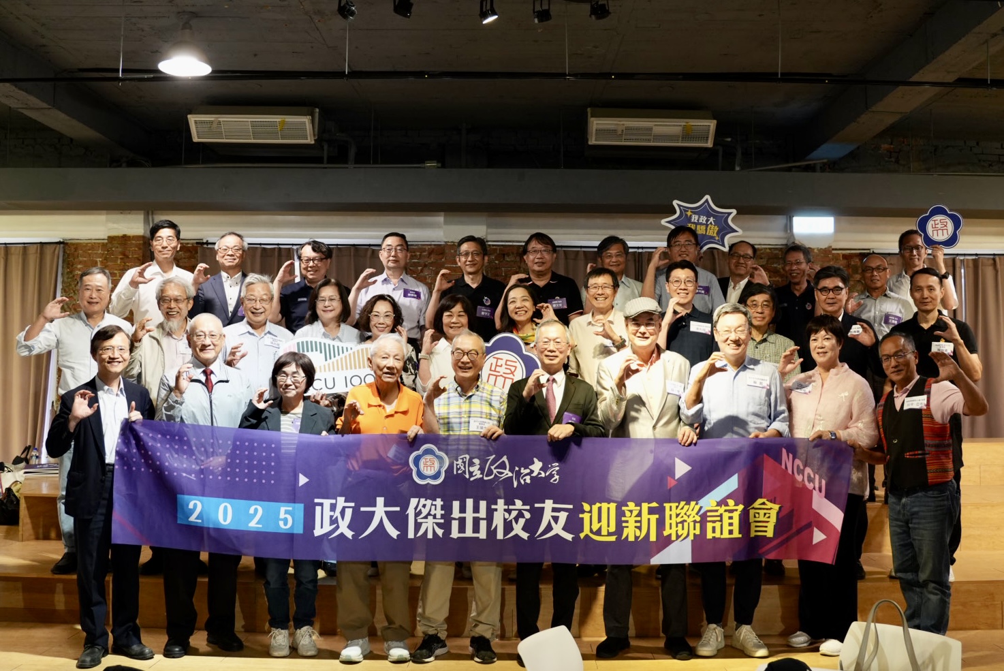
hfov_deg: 61.4
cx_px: 502
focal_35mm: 30
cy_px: 336
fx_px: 846
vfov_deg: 43.3
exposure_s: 1/50
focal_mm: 20.2
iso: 800
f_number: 3.2
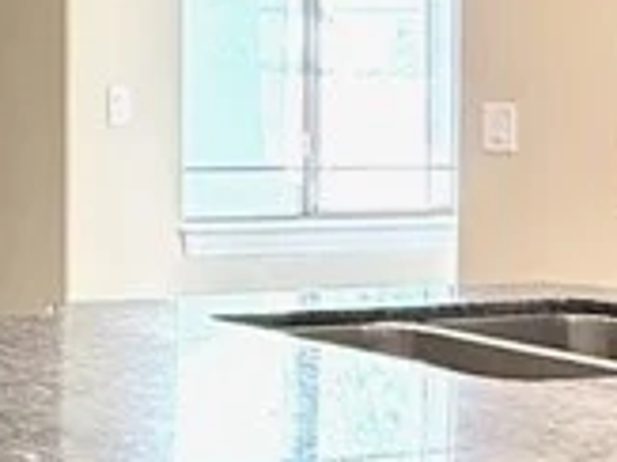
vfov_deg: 16.4
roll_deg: -0.9
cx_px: -693
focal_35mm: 88
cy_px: 8
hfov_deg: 16.0
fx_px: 1567
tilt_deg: +0.4
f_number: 2.2
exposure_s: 1/120
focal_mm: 2.22
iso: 320
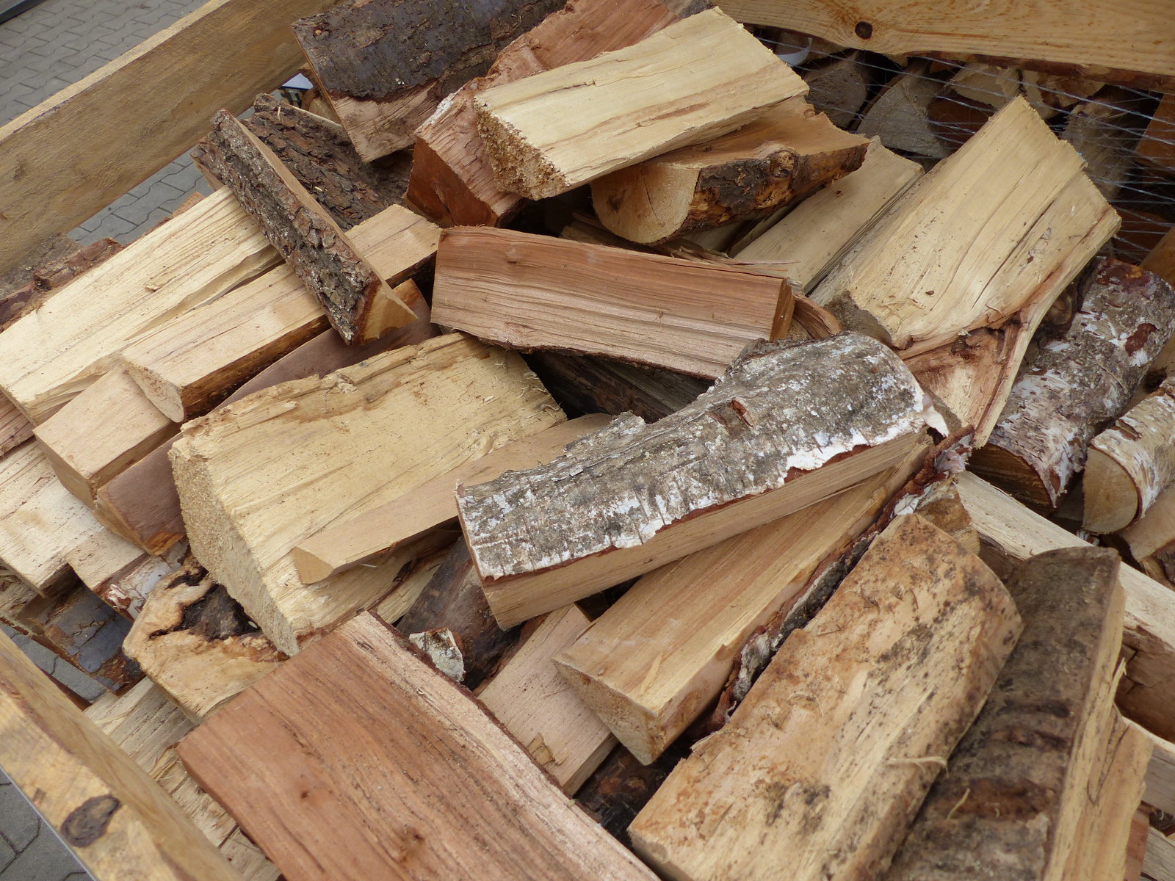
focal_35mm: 25
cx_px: 588
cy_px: 440
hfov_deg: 69.4
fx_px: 849
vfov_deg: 54.9
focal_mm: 4.5
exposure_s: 1/100
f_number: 2.8
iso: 100
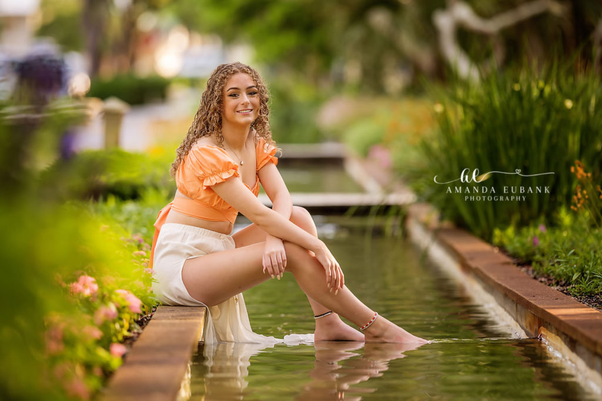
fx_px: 3343
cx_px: 301
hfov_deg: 10.3
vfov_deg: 6.9
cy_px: 200
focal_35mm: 200
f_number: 2.8
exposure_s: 1/800
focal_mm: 200
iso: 400
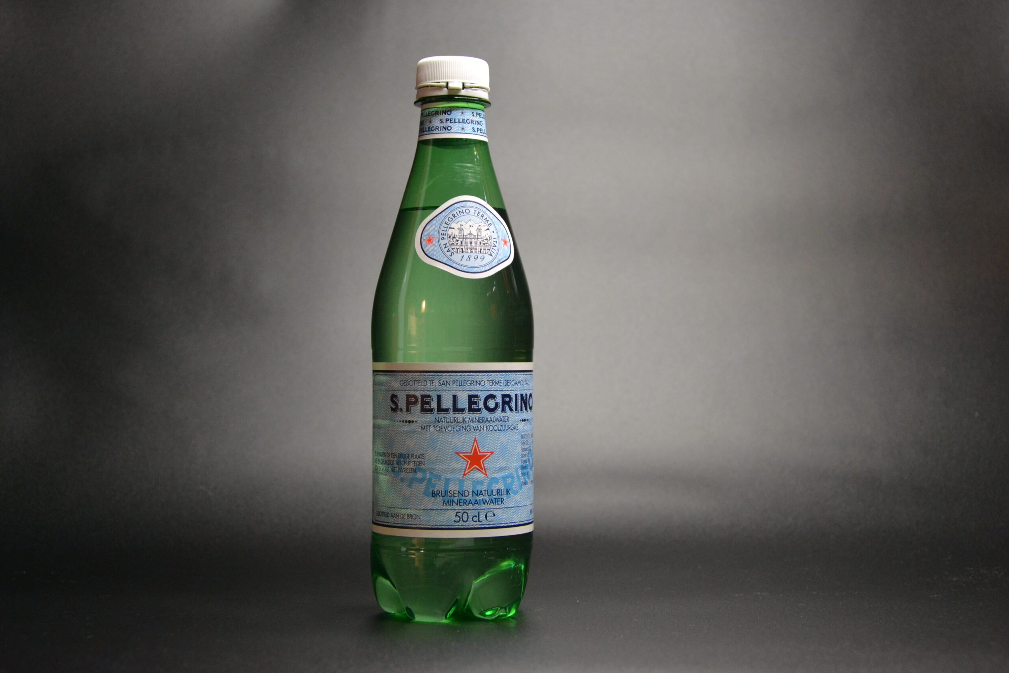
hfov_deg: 31.9
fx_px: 1766
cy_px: 336
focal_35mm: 63
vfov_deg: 21.6
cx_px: 504
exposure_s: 1/15
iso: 1100
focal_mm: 42
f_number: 4.8
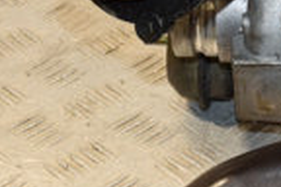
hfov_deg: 9.0
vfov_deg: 6.1
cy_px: 53
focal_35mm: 226
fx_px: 1764
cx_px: 324
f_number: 5.6
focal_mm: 34
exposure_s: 1/200
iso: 800
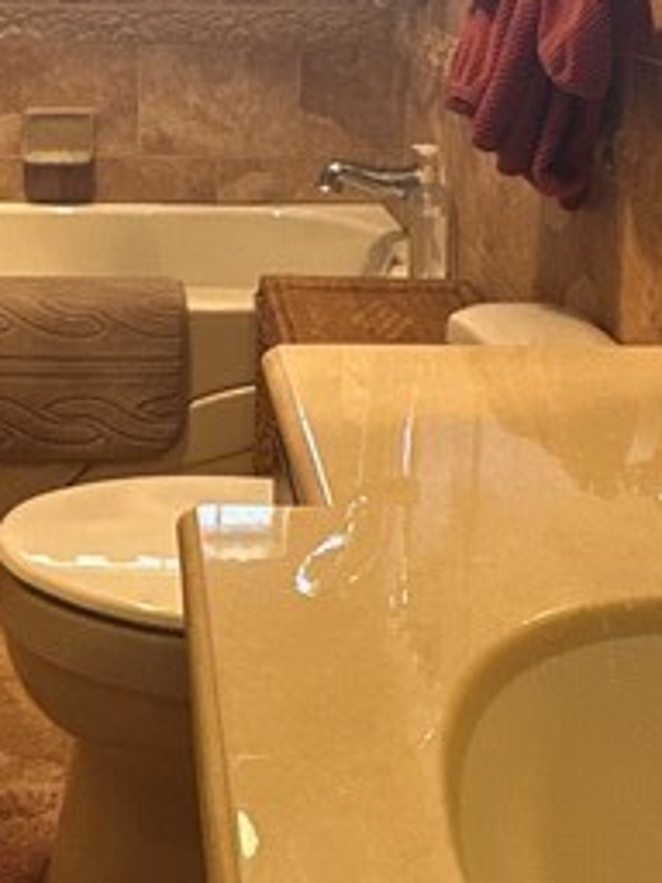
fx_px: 1428
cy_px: 3
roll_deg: -1.7
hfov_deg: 25.6
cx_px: 114
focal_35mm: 56
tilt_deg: -5.0
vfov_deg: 31.8
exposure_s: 1/120
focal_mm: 2.22
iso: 250
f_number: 2.2
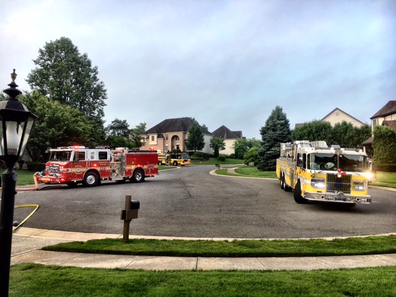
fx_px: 332
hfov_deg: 61.7
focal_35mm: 29
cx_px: 198
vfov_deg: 48.2
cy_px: 148
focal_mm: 4.15
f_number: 2.2
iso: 25
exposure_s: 1/331
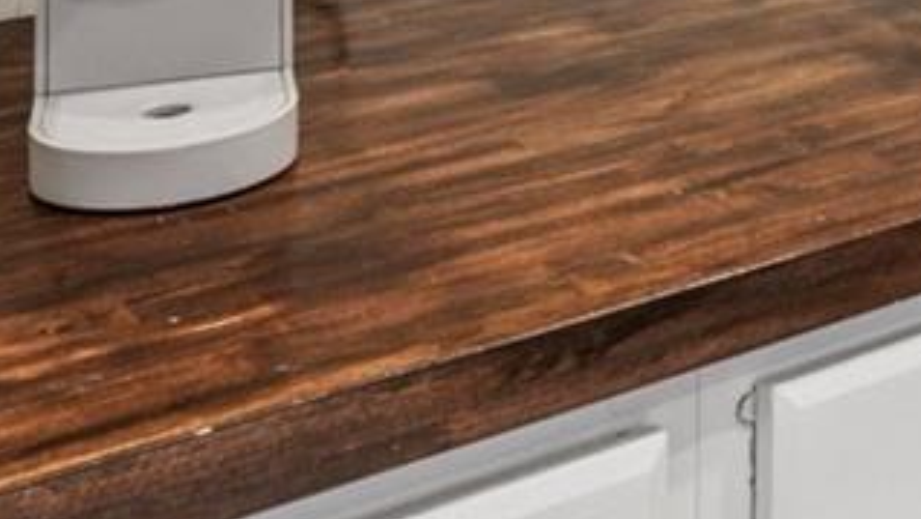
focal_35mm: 79
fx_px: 1930
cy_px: -557
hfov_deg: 25.0
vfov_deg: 13.0
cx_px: 1011
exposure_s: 1/3.33
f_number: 11
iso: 800
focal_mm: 15
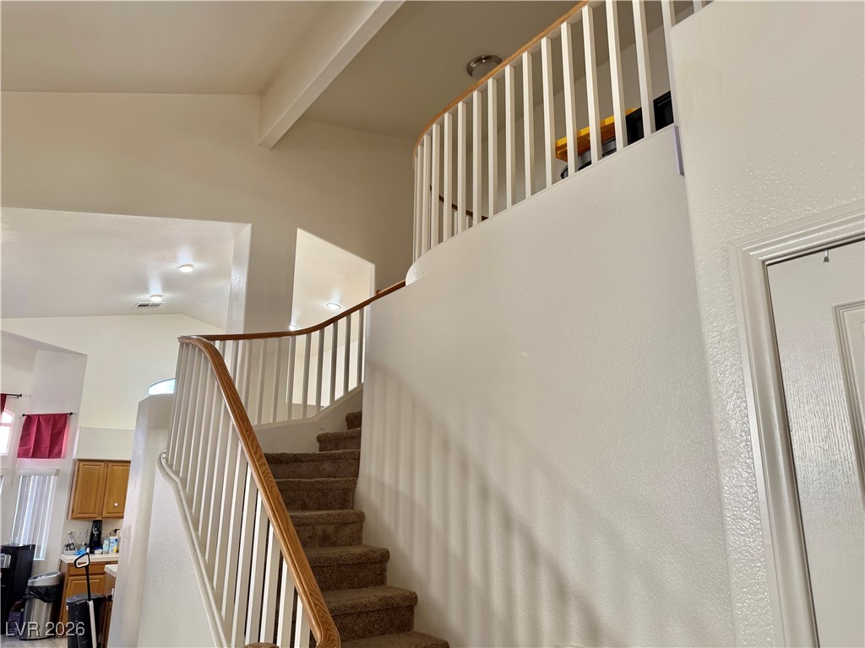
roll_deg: +1.1
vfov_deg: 56.8
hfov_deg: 71.6
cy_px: 324
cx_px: 432
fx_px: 600
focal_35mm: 24
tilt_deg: +14.6
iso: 125
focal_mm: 6.76
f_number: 1.78
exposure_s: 1/60
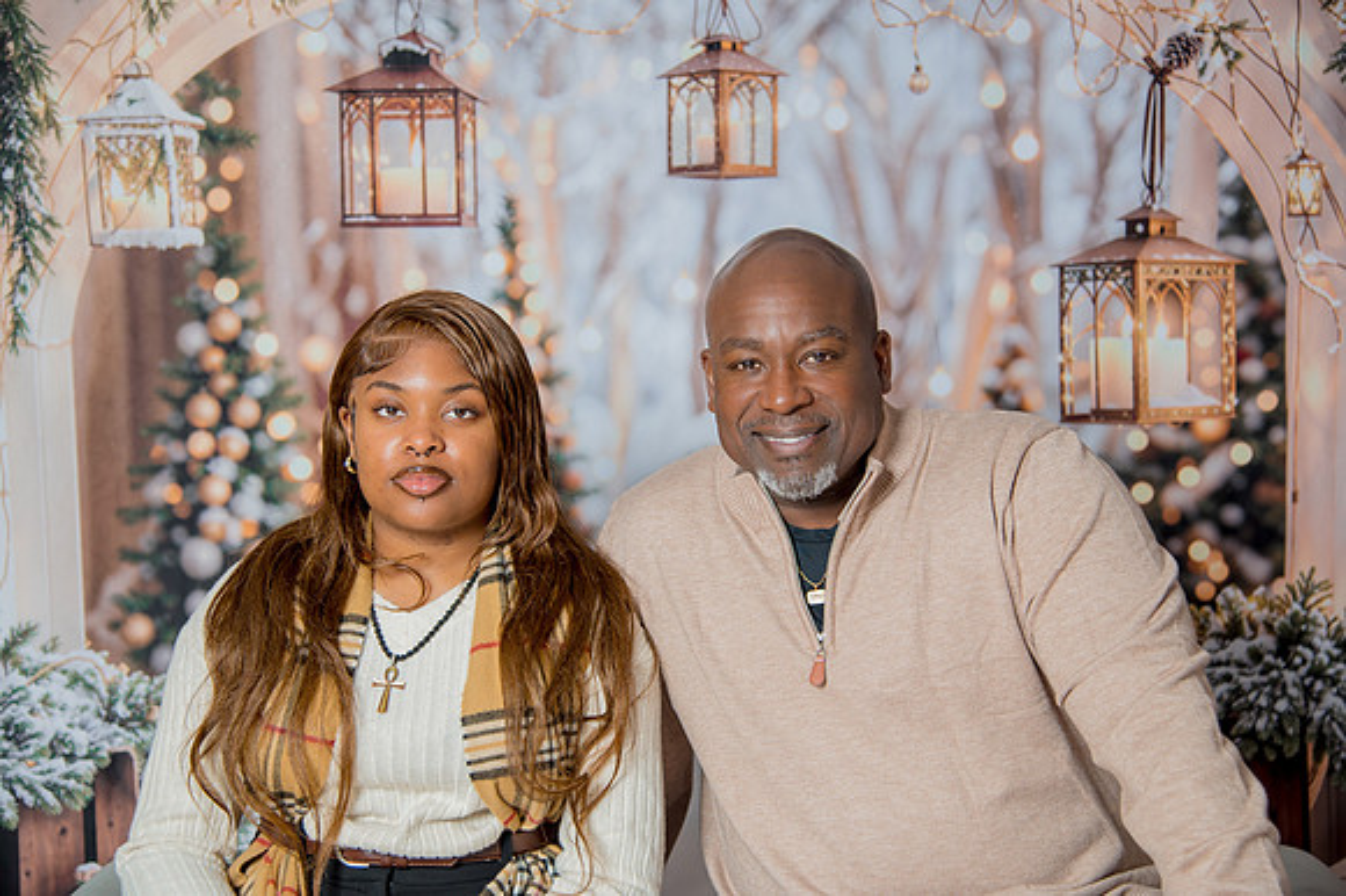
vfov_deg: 24.2
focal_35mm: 56
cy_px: 448
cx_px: 673
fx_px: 2091
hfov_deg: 35.7
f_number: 4
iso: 100
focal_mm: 55
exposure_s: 1/200
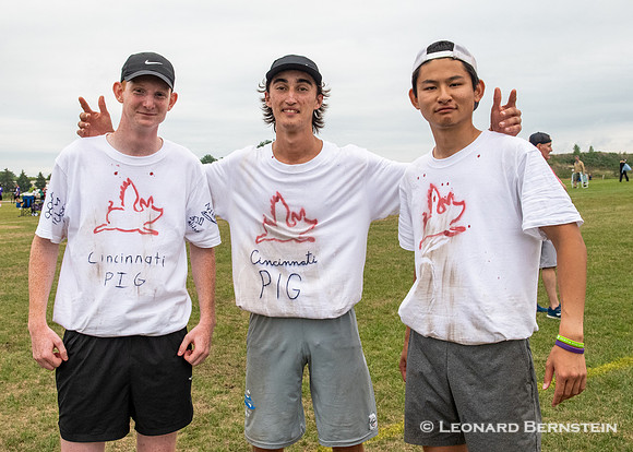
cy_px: 203
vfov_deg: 31.1
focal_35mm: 45
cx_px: 313
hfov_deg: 42.7
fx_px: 810
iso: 1600
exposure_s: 1/800
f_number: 8
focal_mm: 26
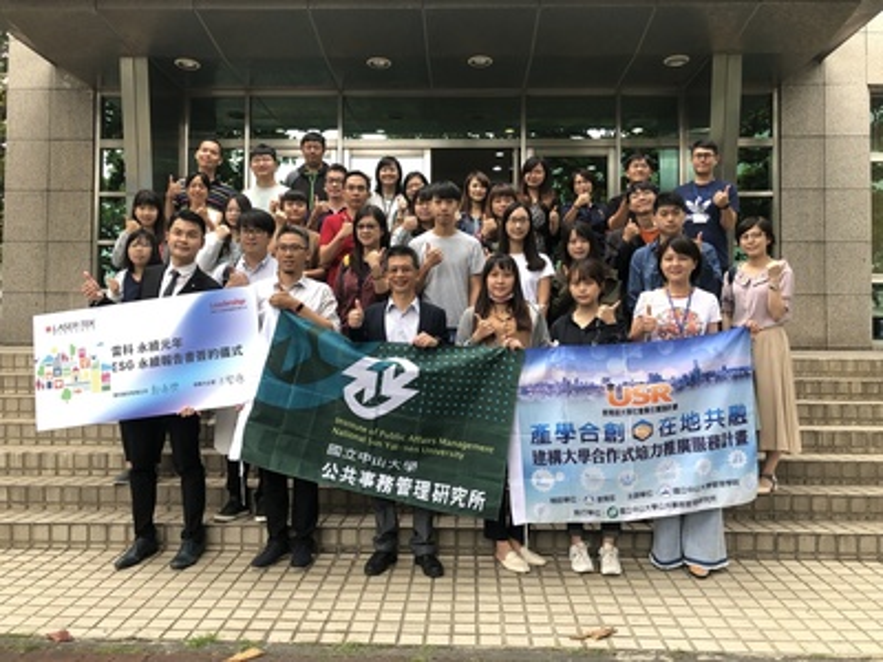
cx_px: 442
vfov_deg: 49.7
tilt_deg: +2.2
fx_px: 714
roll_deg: +0.5
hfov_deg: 63.4
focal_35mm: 28
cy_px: 331
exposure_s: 1/132
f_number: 1.8
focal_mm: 4
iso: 20
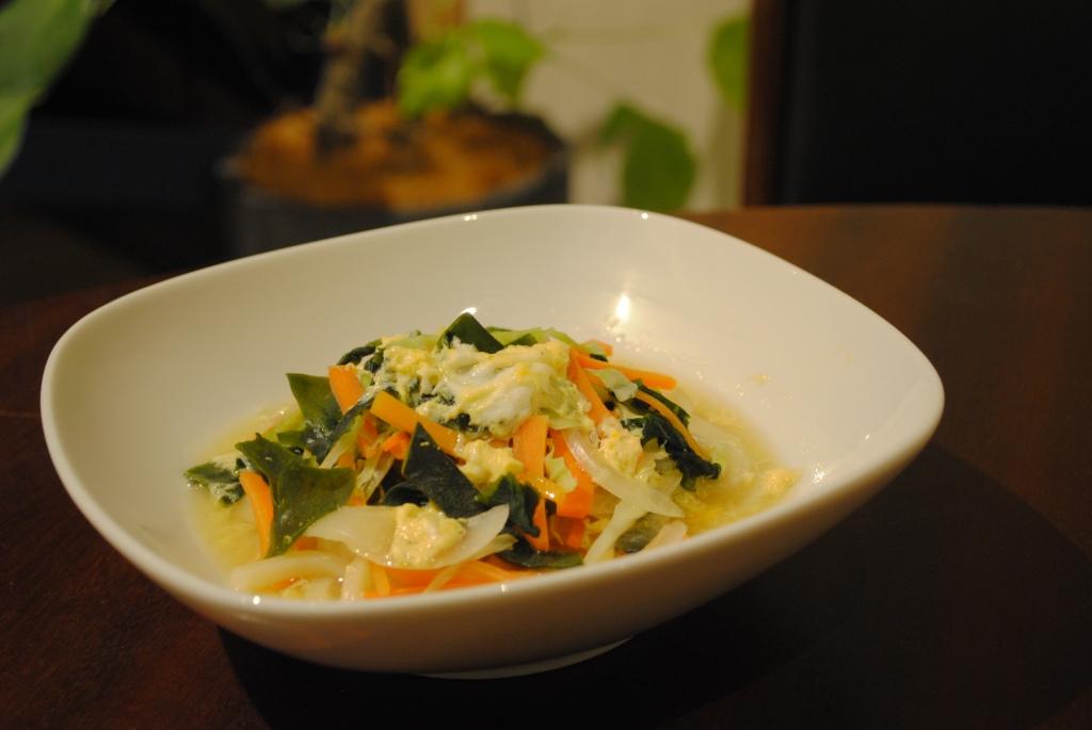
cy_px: 365
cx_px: 546
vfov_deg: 22.7
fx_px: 1822
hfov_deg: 33.4
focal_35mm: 60
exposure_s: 1/20
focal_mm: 40
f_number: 5.3
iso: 400
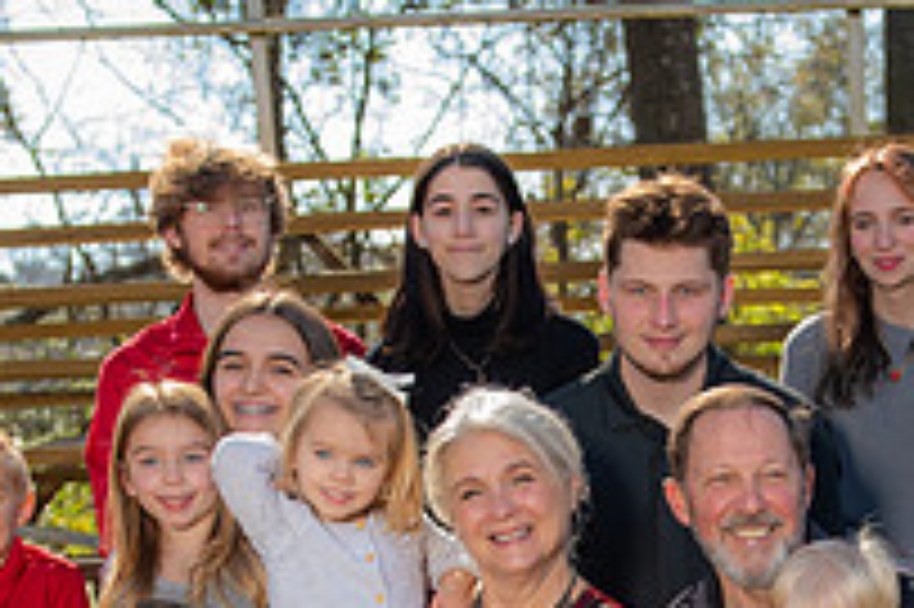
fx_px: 2562
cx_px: 689
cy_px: 761
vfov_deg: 13.1
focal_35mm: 101
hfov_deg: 20.1
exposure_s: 1/250
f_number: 4
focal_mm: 34
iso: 50
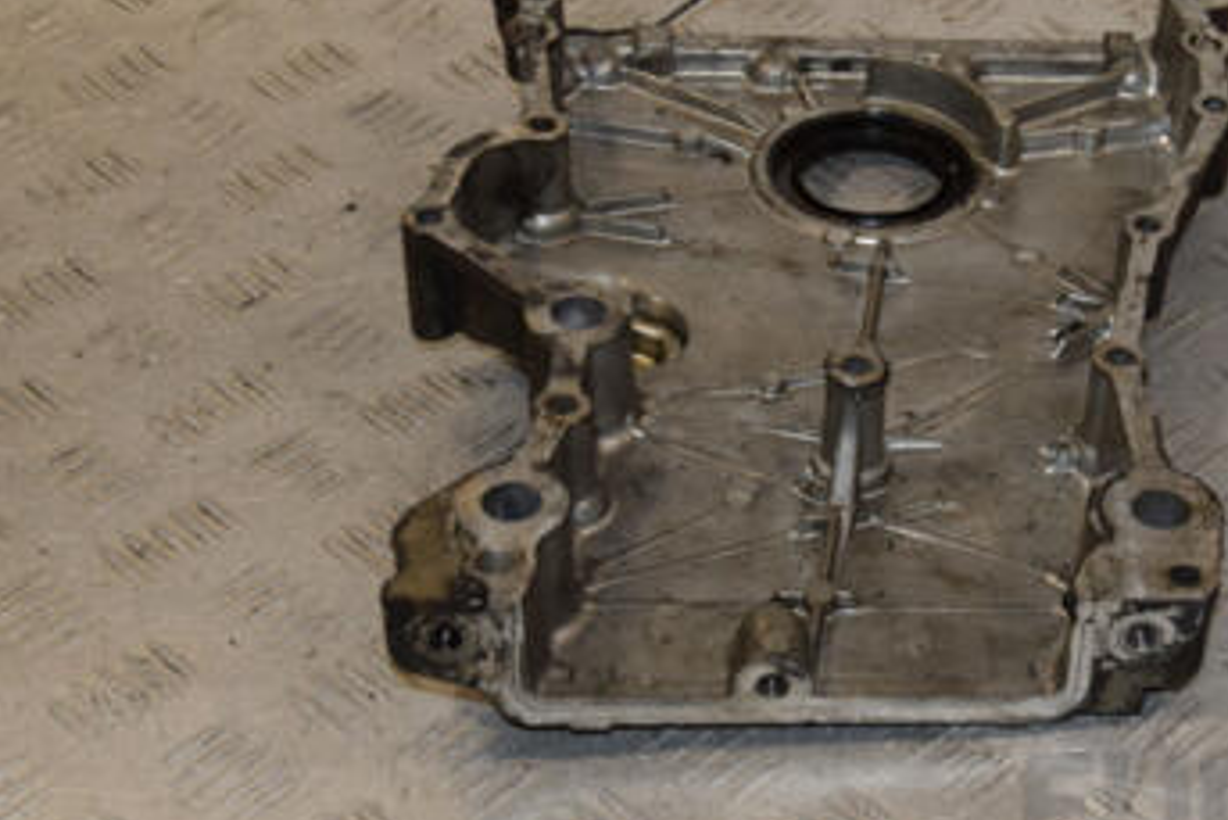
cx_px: 956
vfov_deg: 14.9
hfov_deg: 21.9
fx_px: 3135
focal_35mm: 92
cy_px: 329
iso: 800
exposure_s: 1/200
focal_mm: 35
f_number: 7.1
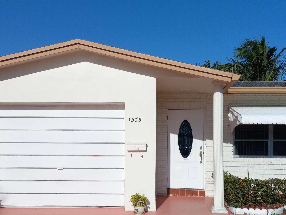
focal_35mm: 41
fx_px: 339
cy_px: 147
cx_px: 140
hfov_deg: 45.8
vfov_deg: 34.7
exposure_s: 1/4525
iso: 40
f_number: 1.8
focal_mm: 3.94
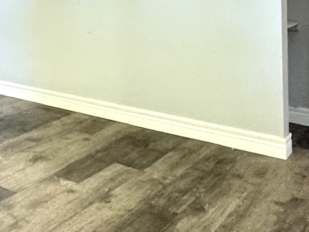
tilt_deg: +0.6
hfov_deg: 29.5
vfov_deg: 22.8
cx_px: -31
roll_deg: +0.5
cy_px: -47
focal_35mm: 59
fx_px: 526
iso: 640
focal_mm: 2.22
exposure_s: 1/60
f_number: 2.2
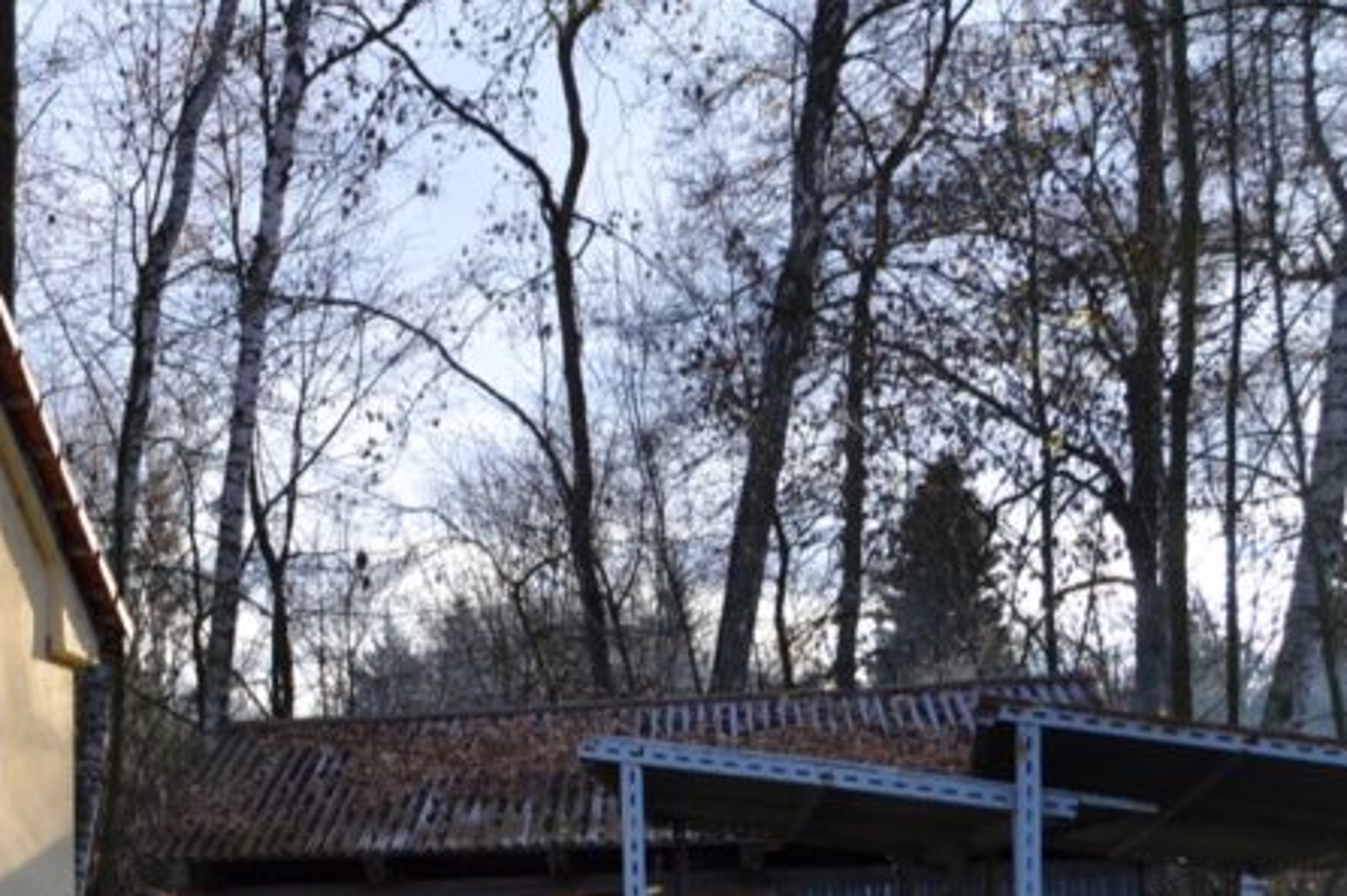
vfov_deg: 21.0
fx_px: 2319
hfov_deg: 28.9
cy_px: 944
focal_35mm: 62
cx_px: -178
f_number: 5.6
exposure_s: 1/125
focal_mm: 18
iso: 125
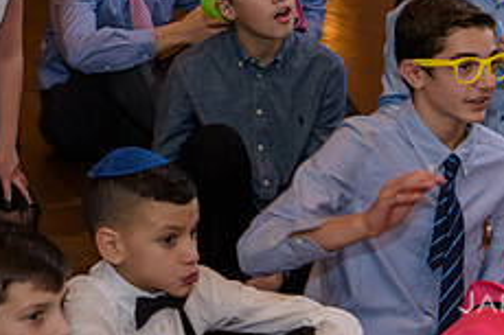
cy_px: -62
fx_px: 1483
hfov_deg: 18.9
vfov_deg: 12.6
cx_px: 33
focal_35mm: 106
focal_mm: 42
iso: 1600
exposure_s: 1/125
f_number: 3.2
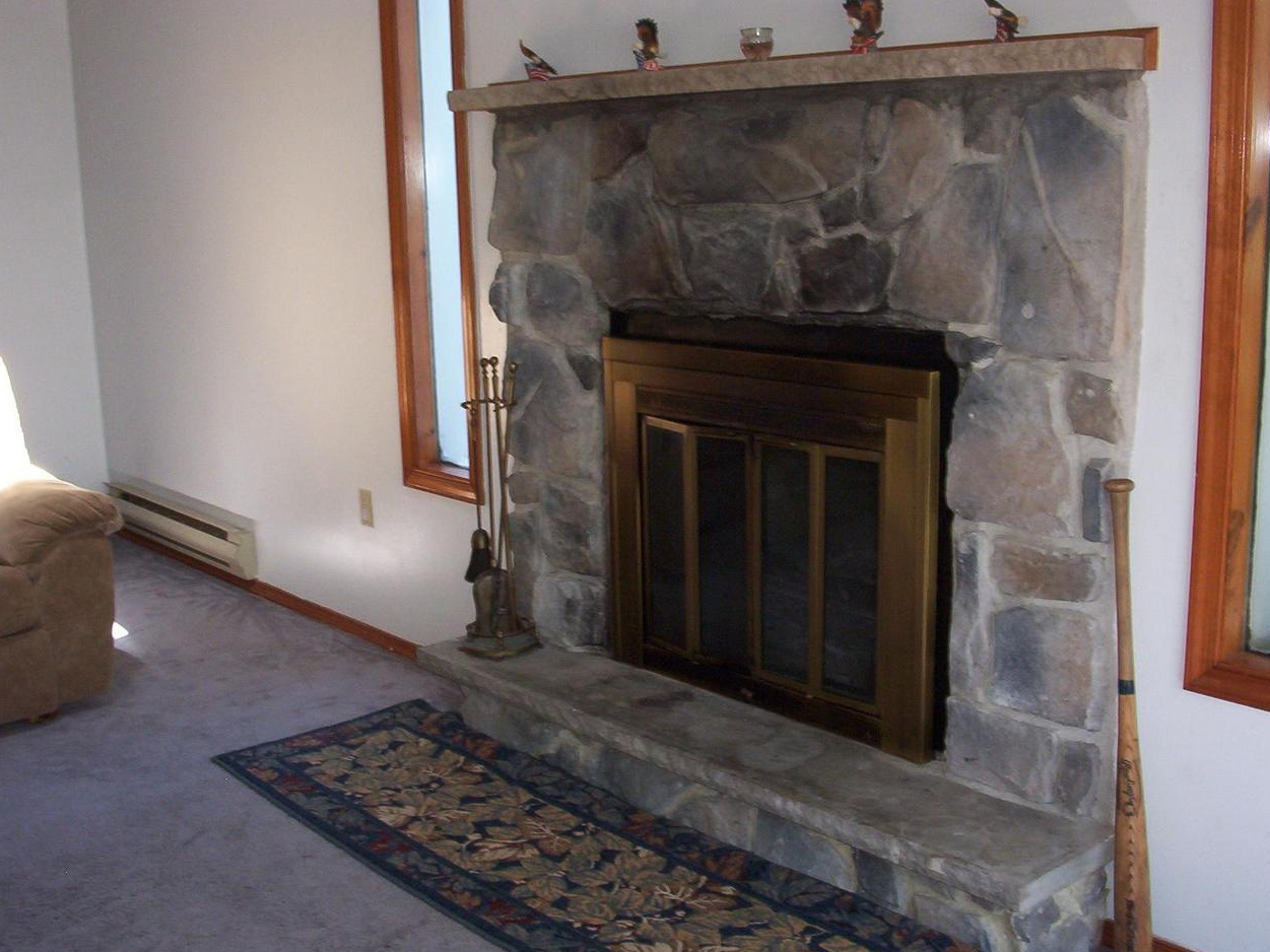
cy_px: 488
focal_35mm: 40
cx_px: 647
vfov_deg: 36.0
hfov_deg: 46.8
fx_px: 1467
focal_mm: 6
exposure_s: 1/30
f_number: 4.5
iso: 140
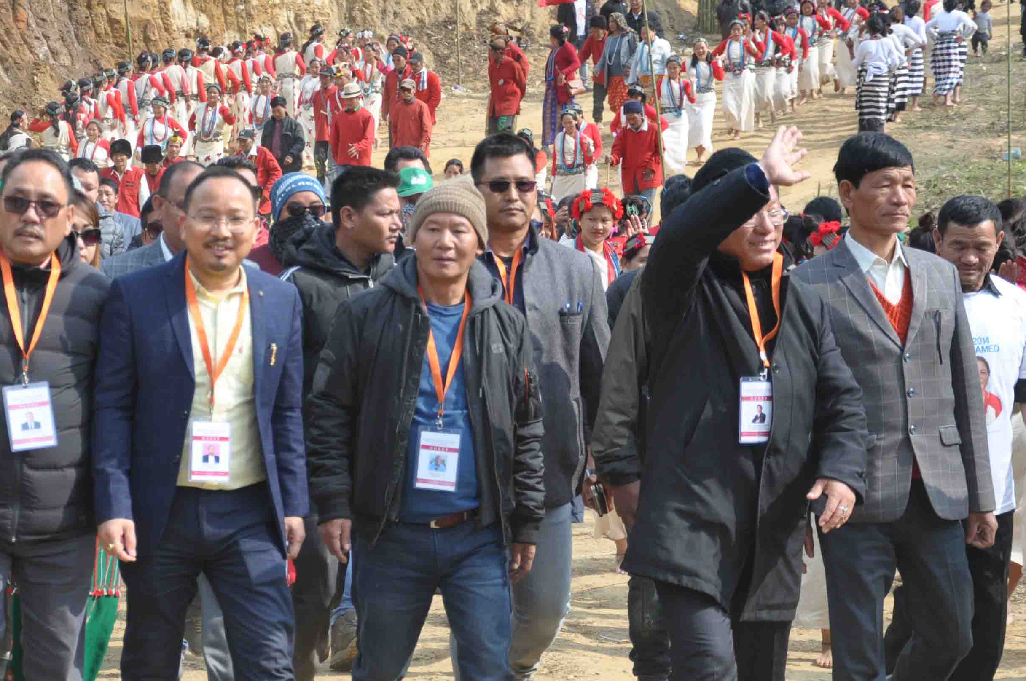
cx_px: 285
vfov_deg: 12.3
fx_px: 3159
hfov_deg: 18.4
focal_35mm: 111
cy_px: 342
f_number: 4.8
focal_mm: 42
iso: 200
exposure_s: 1/500
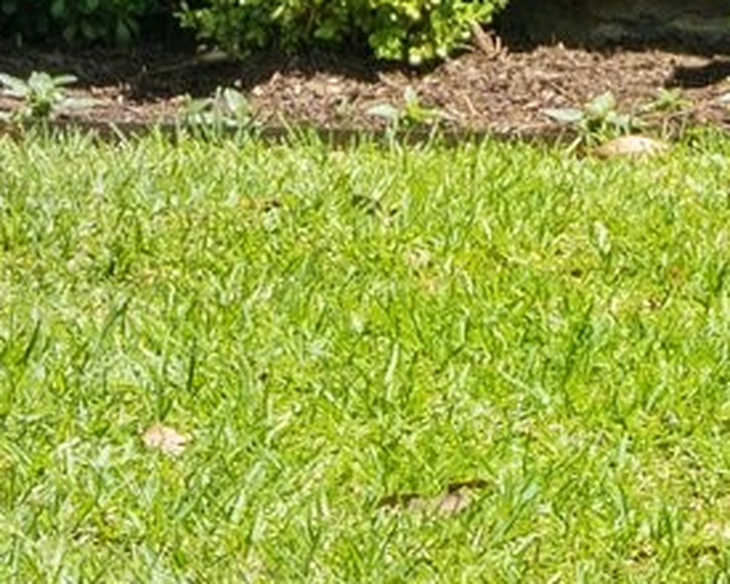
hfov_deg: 5.2
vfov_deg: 4.3
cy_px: -684
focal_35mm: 357
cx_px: 2020
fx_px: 7713
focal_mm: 34
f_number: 9
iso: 320
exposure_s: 1/40
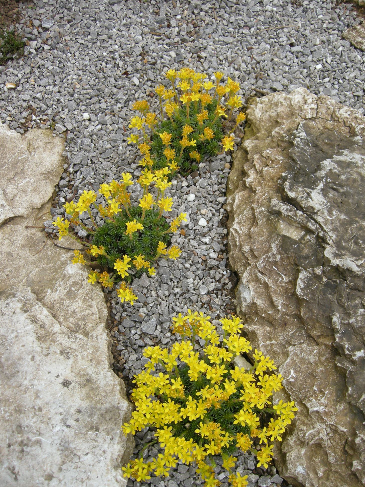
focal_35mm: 36
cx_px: 180
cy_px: 246
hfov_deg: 39.7
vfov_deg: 51.4
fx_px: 506
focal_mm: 7.5
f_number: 3.8
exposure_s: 1/115
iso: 64
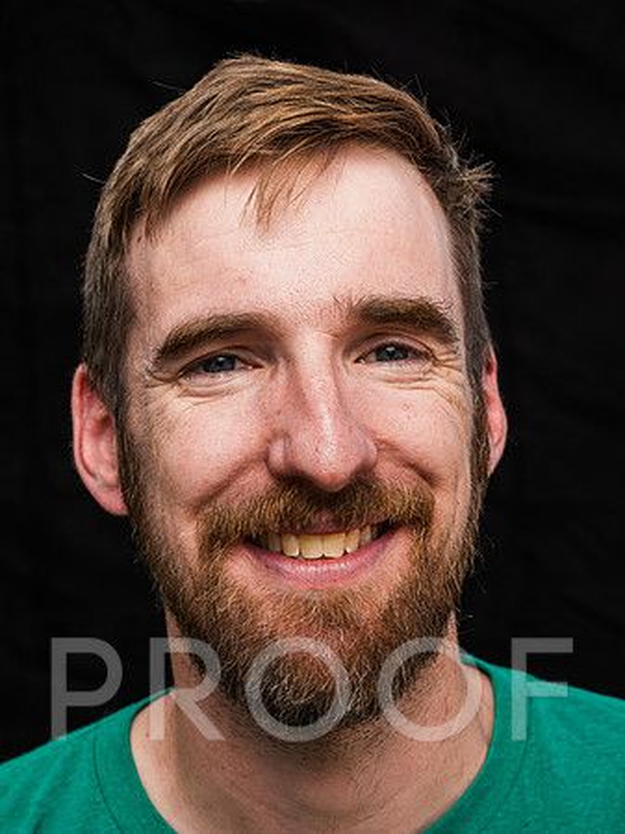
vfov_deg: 30.7
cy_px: 417
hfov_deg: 23.3
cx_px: 312
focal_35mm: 63
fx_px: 1518
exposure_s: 1/125
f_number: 9
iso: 100
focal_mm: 80
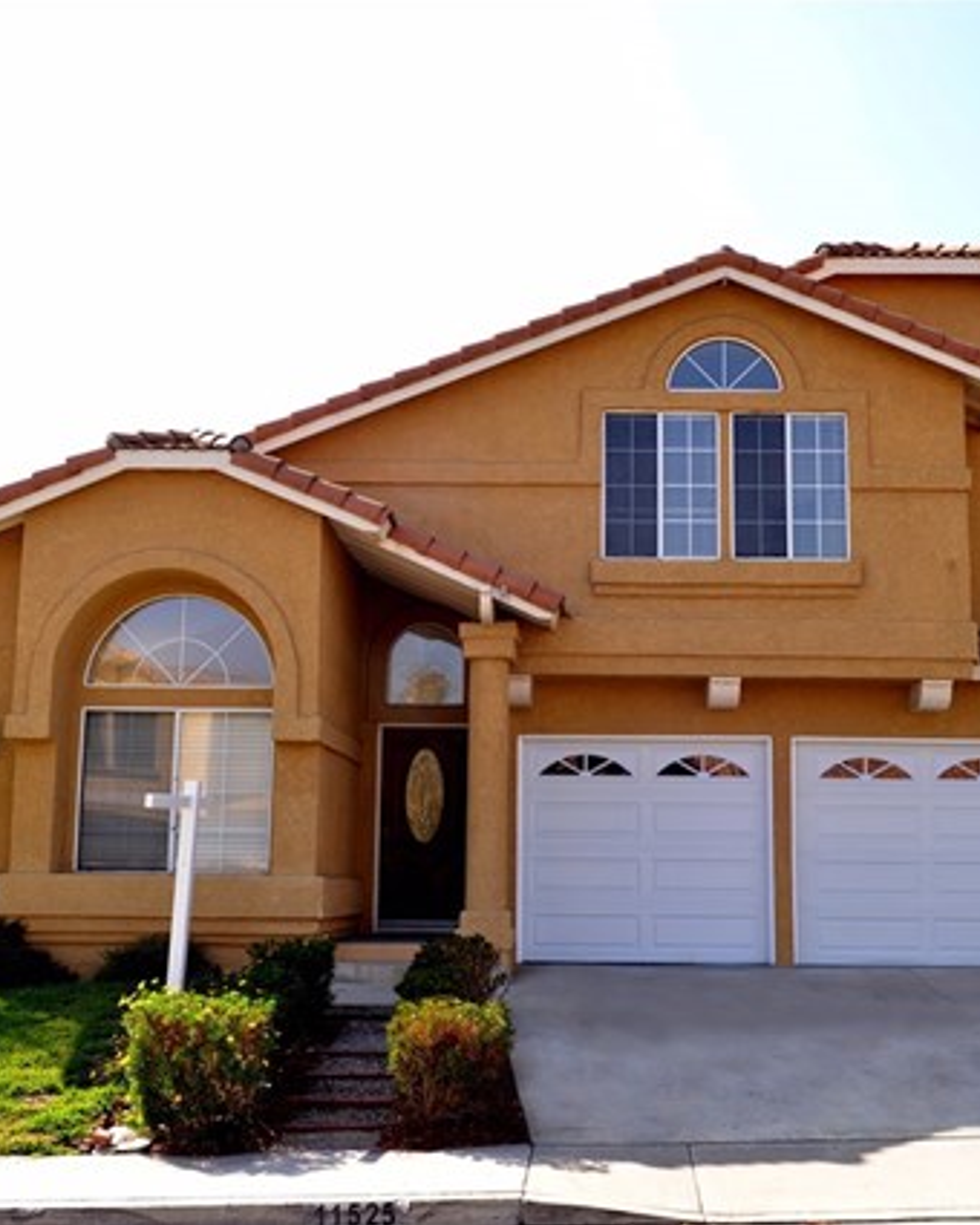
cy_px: 612
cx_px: 565
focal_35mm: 41
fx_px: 1486
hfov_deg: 36.4
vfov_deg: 44.8
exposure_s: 1/200
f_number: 13
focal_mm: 29
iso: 320
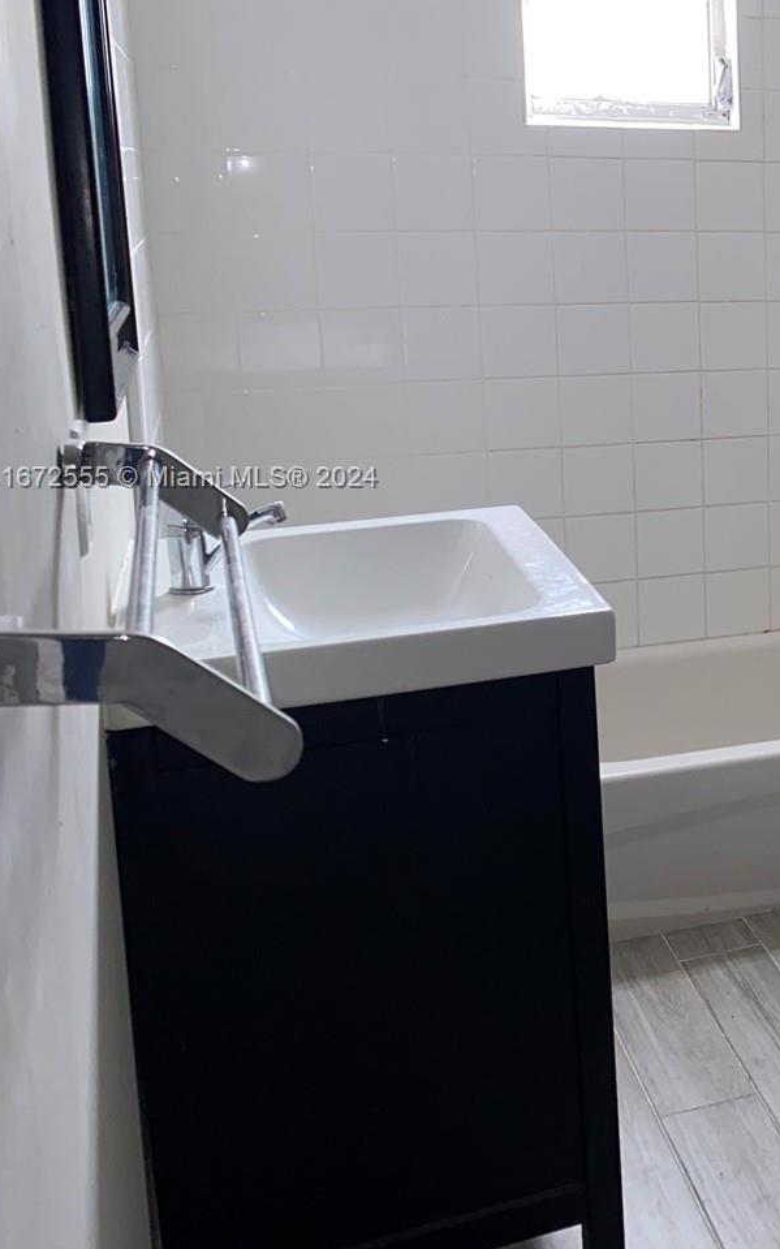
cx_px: 1003
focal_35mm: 46
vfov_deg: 43.2
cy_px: 479
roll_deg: +0.2
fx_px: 1565
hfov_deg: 24.5
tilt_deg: -10.0
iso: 40
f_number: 1.8
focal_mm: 4.25
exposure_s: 1/18
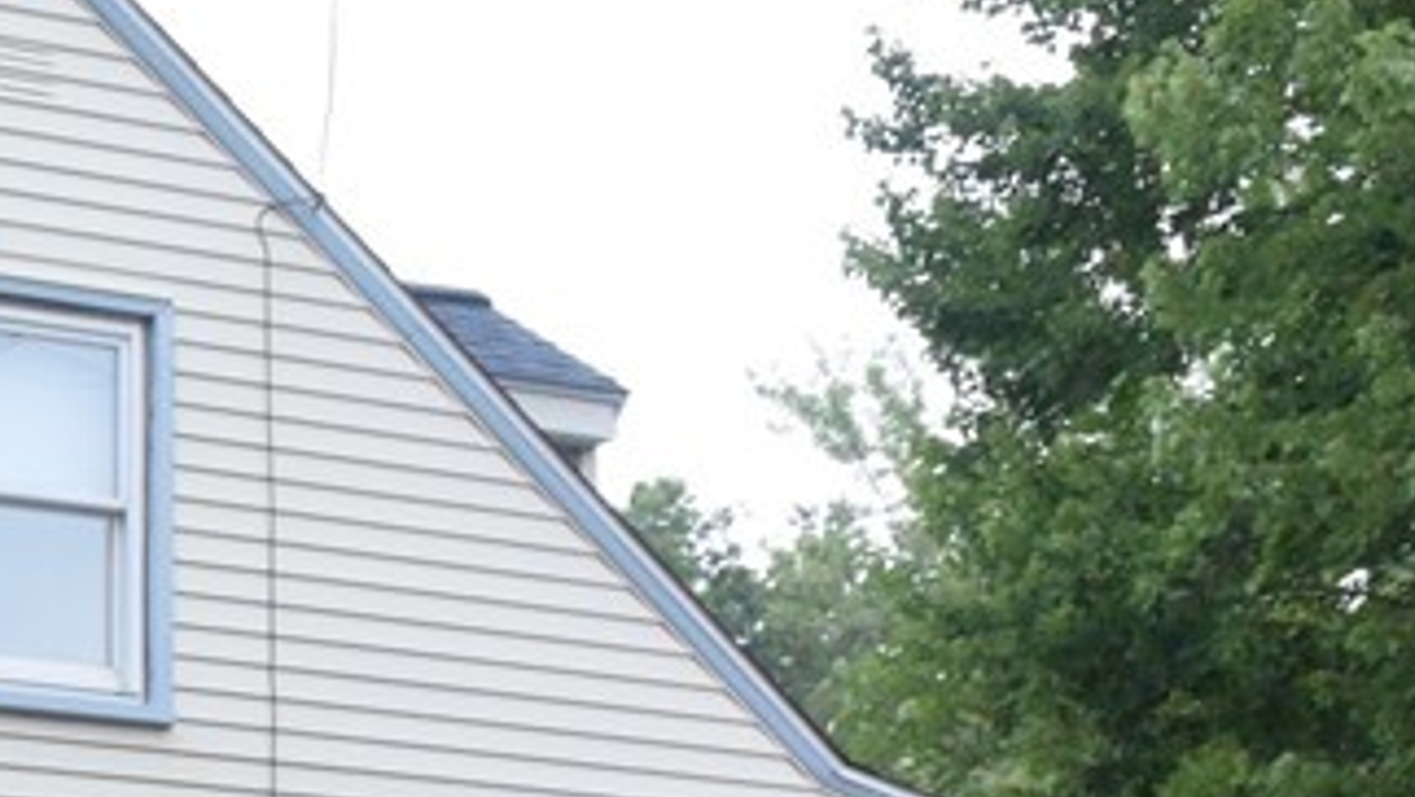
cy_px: 1314
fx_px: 3829
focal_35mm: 102
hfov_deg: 19.2
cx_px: -486
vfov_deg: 11.3
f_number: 3.5
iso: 640
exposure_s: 1/125
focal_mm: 10.9
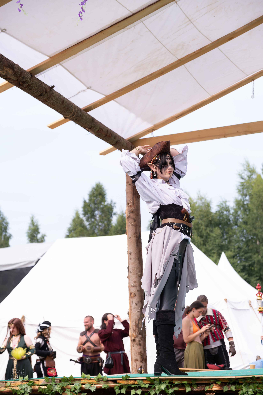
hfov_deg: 16.5
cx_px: 132
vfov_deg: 24.5
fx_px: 909
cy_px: 198
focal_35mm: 83
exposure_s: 1/1250
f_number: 3.6
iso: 320
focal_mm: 55
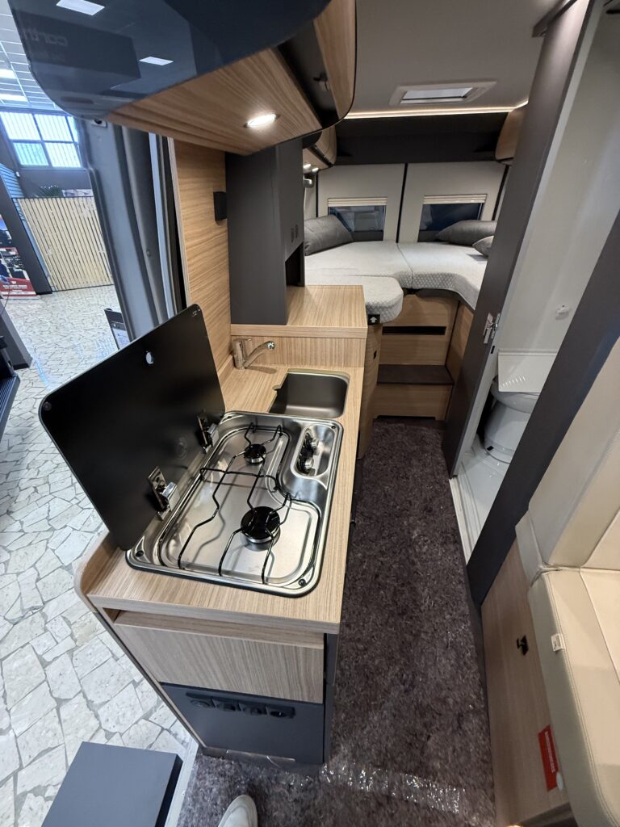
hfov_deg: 85.7
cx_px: 310
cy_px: 414
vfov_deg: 102.1
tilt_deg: -32.5
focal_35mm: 14
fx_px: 334
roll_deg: +0.3
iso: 400
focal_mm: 2.22
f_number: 2.2
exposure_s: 1/85
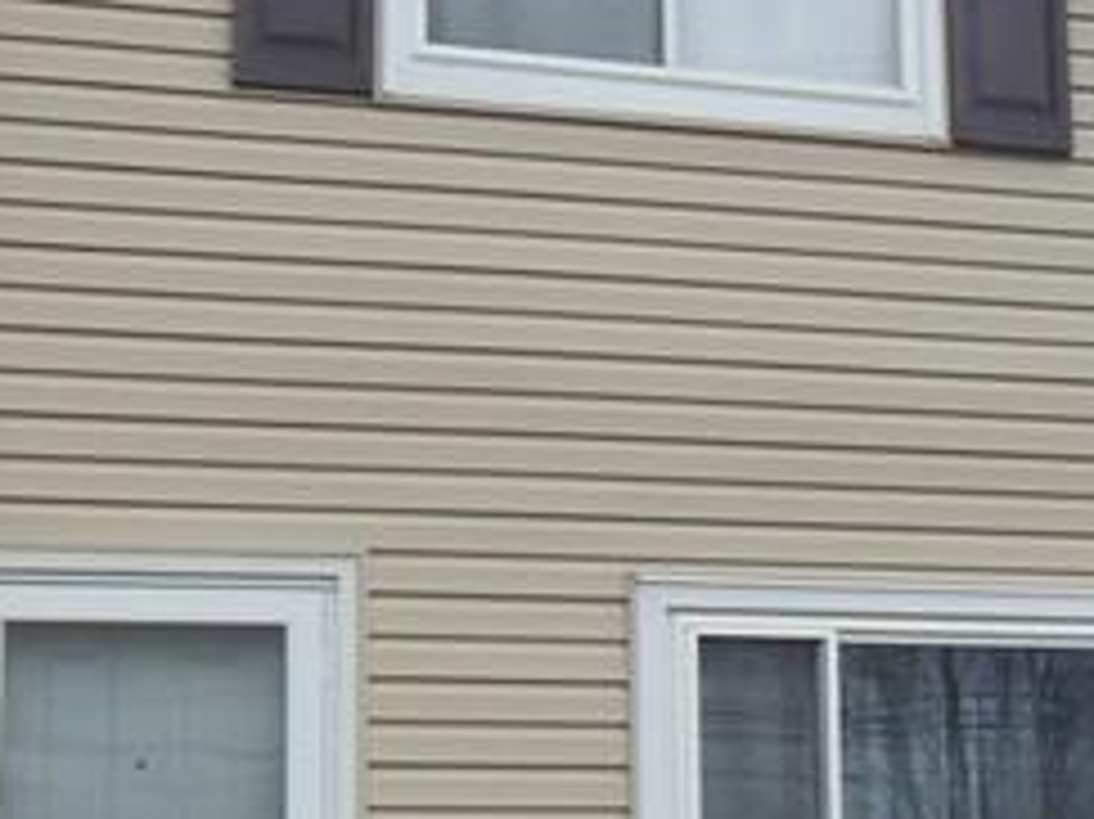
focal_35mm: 97
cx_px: 1067
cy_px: 518
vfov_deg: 15.2
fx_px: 3064
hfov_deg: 19.7
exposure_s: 1/160
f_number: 5.6
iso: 50
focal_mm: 3.8
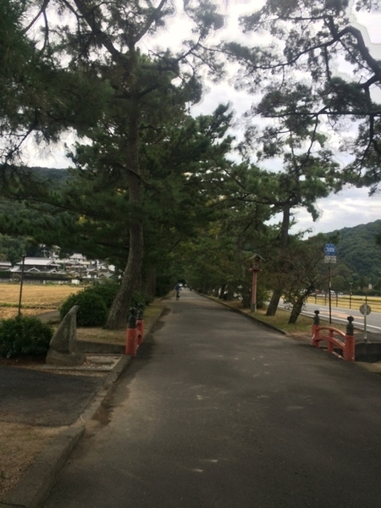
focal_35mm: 29
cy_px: 254
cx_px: 190
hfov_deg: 48.2
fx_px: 426
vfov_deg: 61.7
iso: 32
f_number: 2.2
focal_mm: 4.15
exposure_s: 1/789
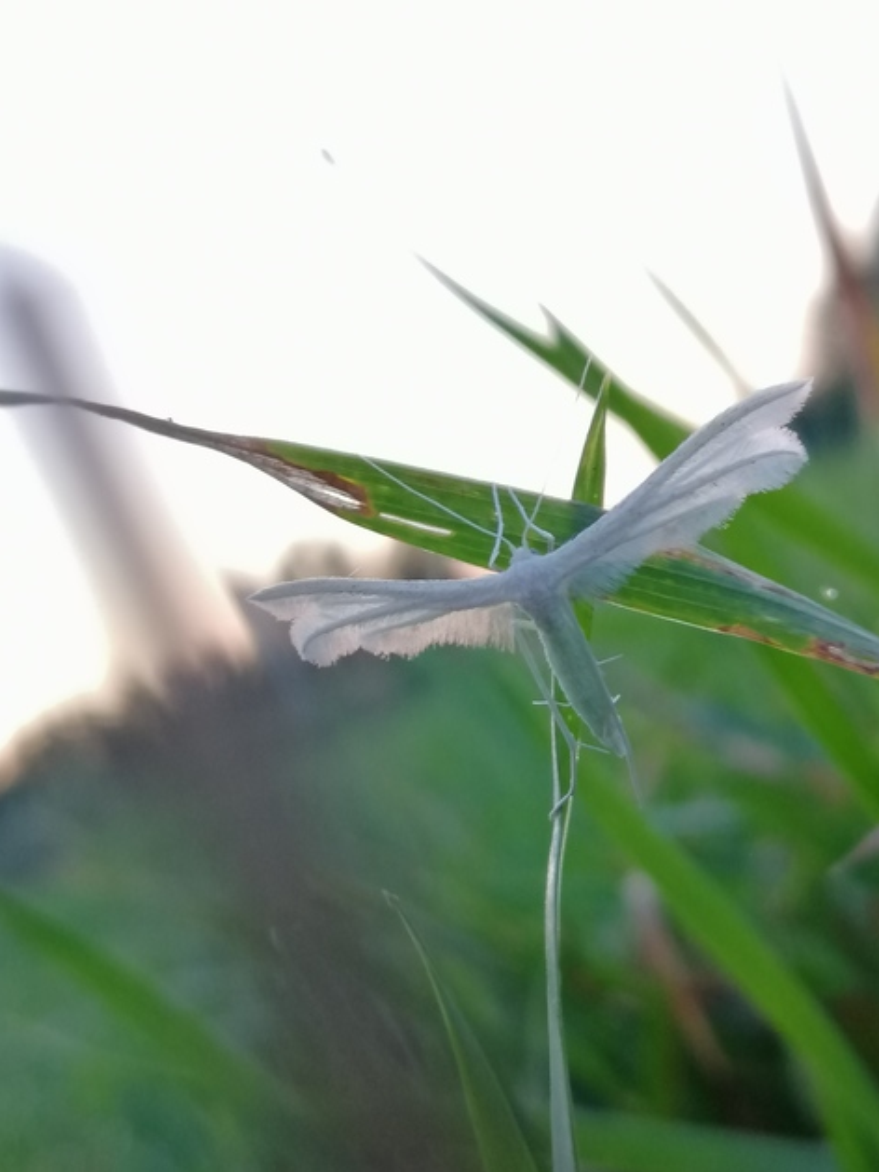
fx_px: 1963
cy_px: 585
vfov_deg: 33.2
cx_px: 443
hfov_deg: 25.2
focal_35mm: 58
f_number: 1.8
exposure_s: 1/30
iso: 200
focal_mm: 3.95
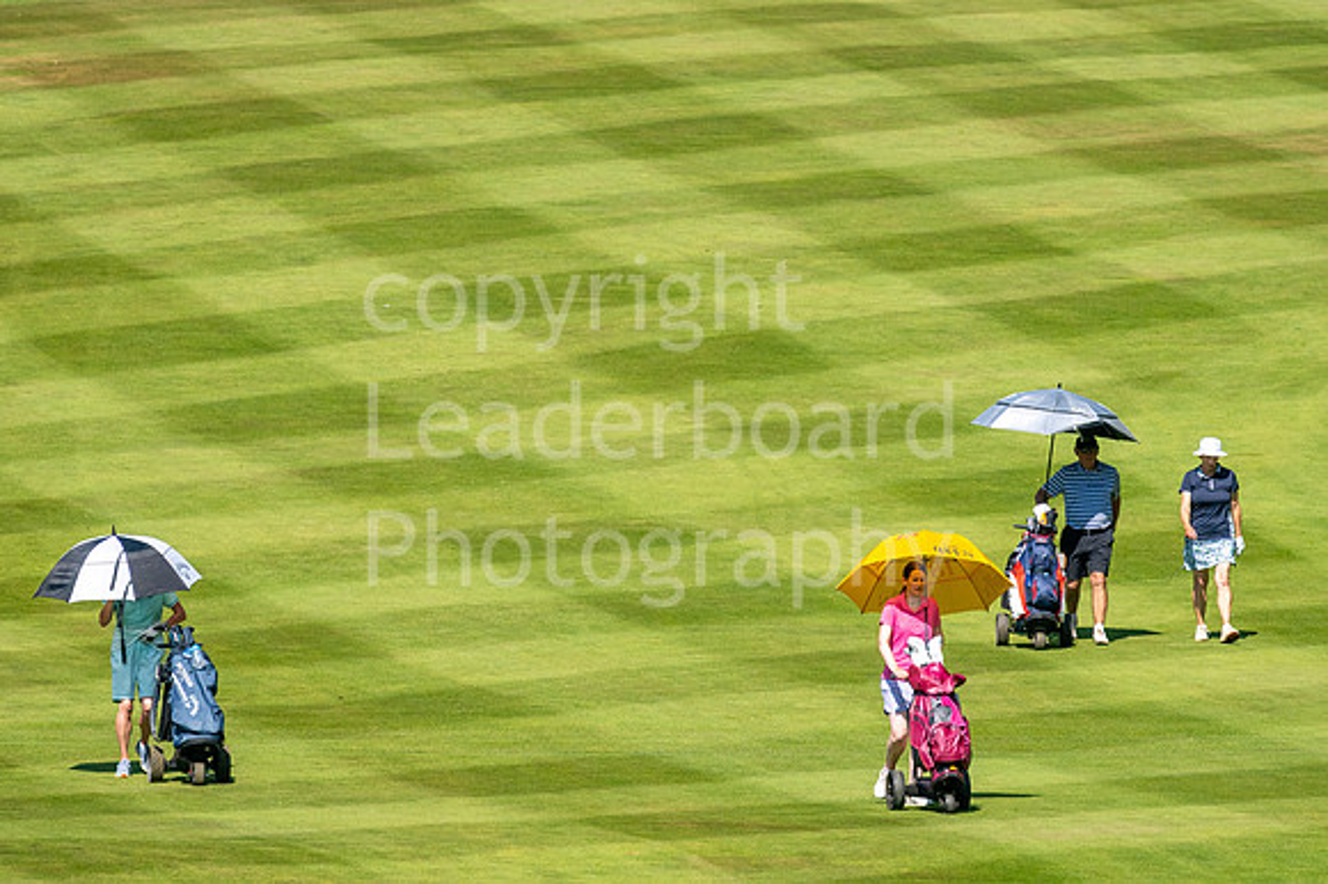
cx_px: 655
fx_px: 20403
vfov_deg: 2.5
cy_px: 340
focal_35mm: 553
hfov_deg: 3.7
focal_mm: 300
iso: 320
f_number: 5
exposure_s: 1/4000
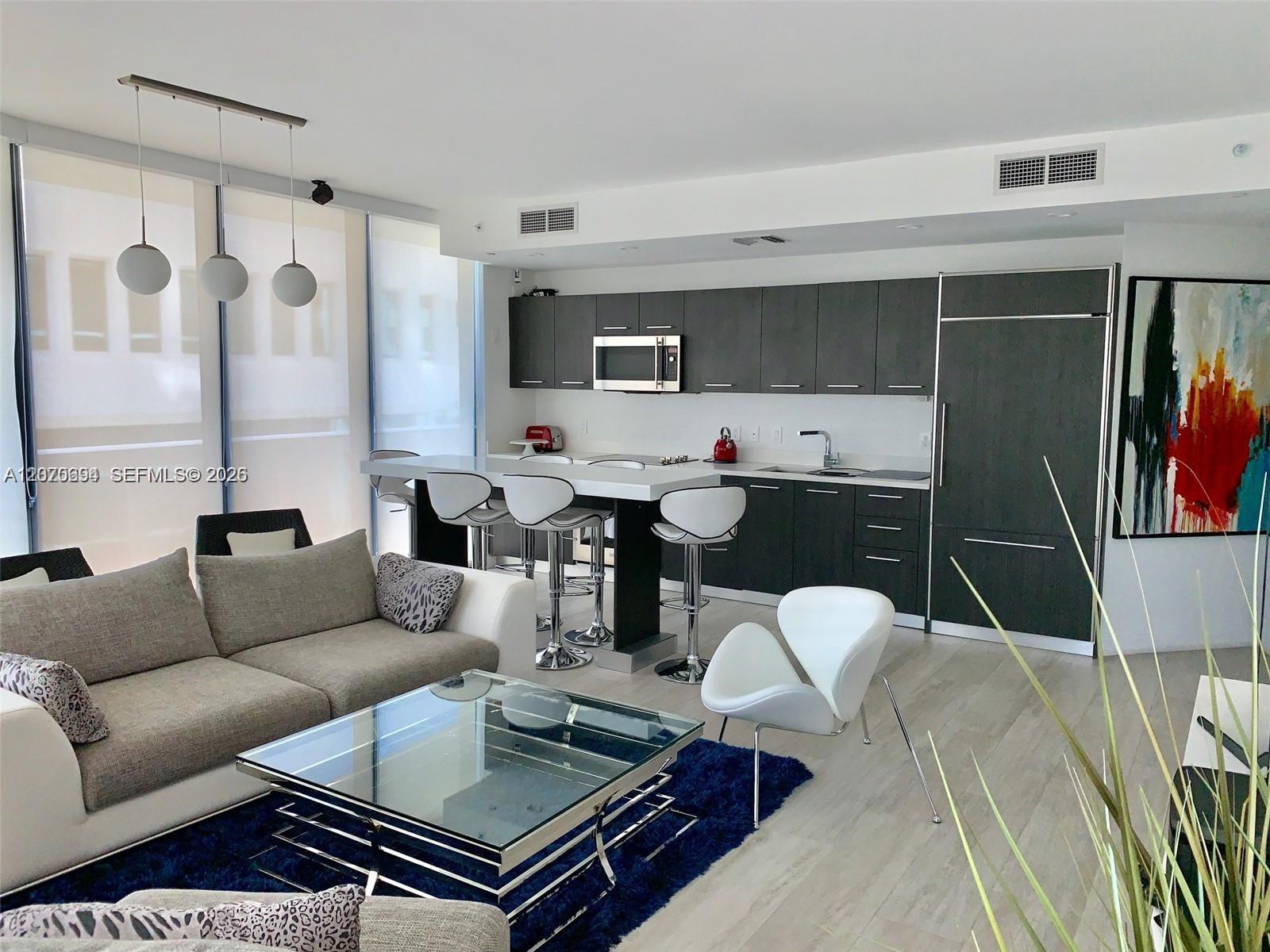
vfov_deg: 53.1
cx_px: 635
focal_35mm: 26
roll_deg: -0.7
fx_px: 954
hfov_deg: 67.3
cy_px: 476
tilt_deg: -5.0
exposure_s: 1/100
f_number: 1.8
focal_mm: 4.25
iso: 50
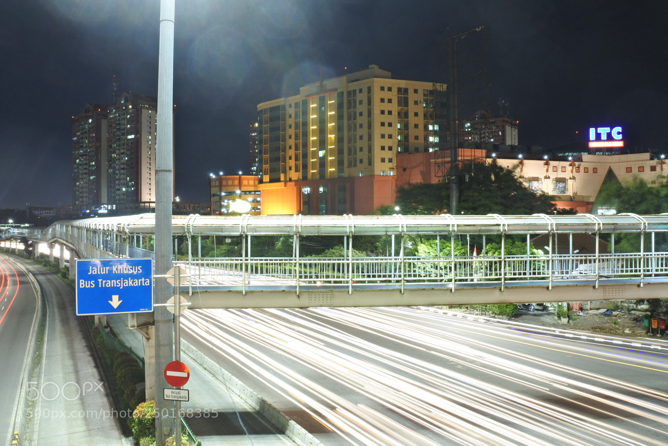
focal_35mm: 29
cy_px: 223
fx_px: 538
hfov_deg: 63.6
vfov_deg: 45.0
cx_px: 334
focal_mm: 10.9
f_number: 9
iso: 160
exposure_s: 13
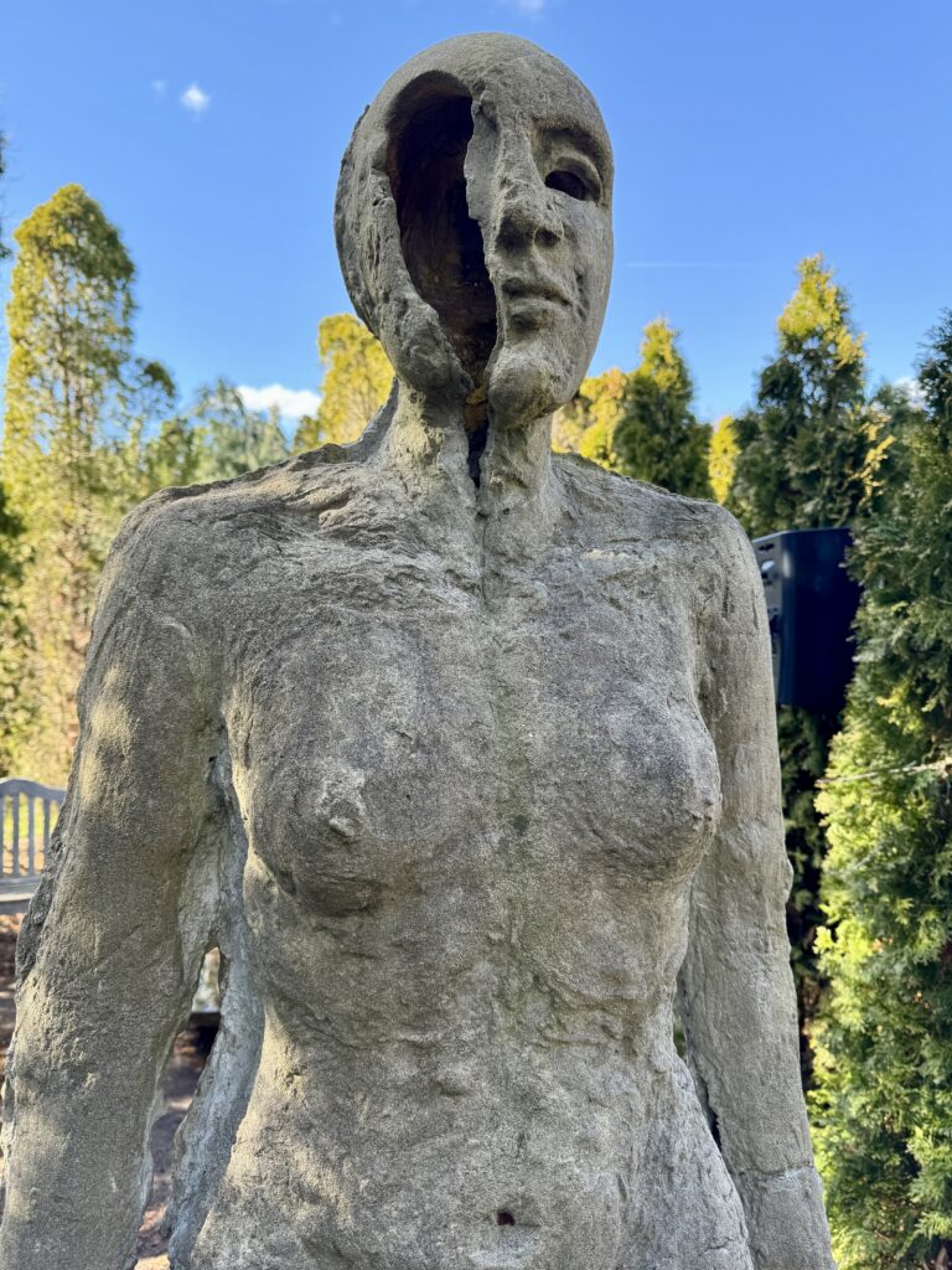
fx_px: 880
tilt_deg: +0.2
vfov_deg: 71.6
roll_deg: +2.5
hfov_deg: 56.8
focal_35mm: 24
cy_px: 635
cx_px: 476
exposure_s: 1/306
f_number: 1.78
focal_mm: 6.86
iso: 80
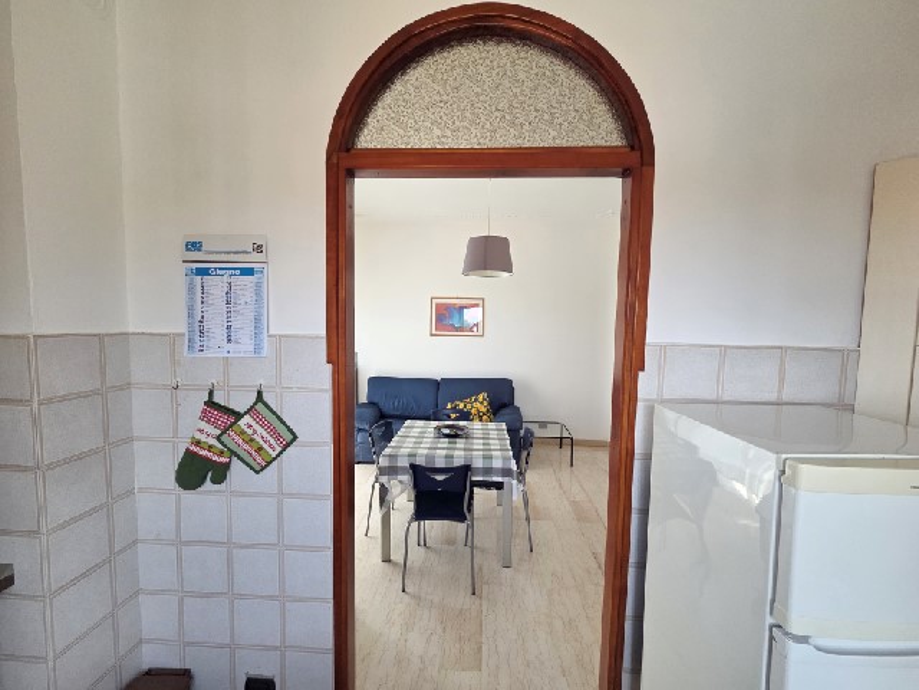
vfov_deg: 89.9
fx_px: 345
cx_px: 460
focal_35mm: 13
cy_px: 345
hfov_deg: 106.2
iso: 320
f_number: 2.2
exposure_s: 1/359
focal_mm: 2.2
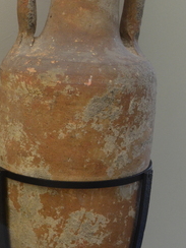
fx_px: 869
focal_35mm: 121
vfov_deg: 16.2
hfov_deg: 12.2
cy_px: 109
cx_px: 102
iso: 1000
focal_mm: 31
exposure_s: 1/100
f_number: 5
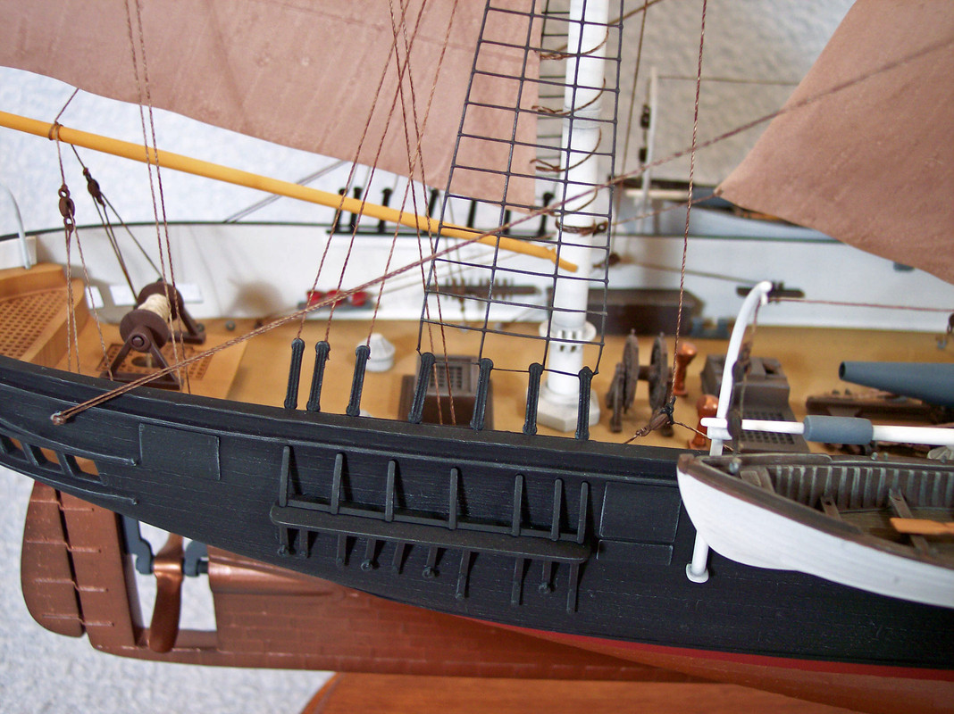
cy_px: 357
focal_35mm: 38
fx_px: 1047
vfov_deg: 37.7
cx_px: 477
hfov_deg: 49.0
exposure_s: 1/45
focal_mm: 8
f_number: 2.8
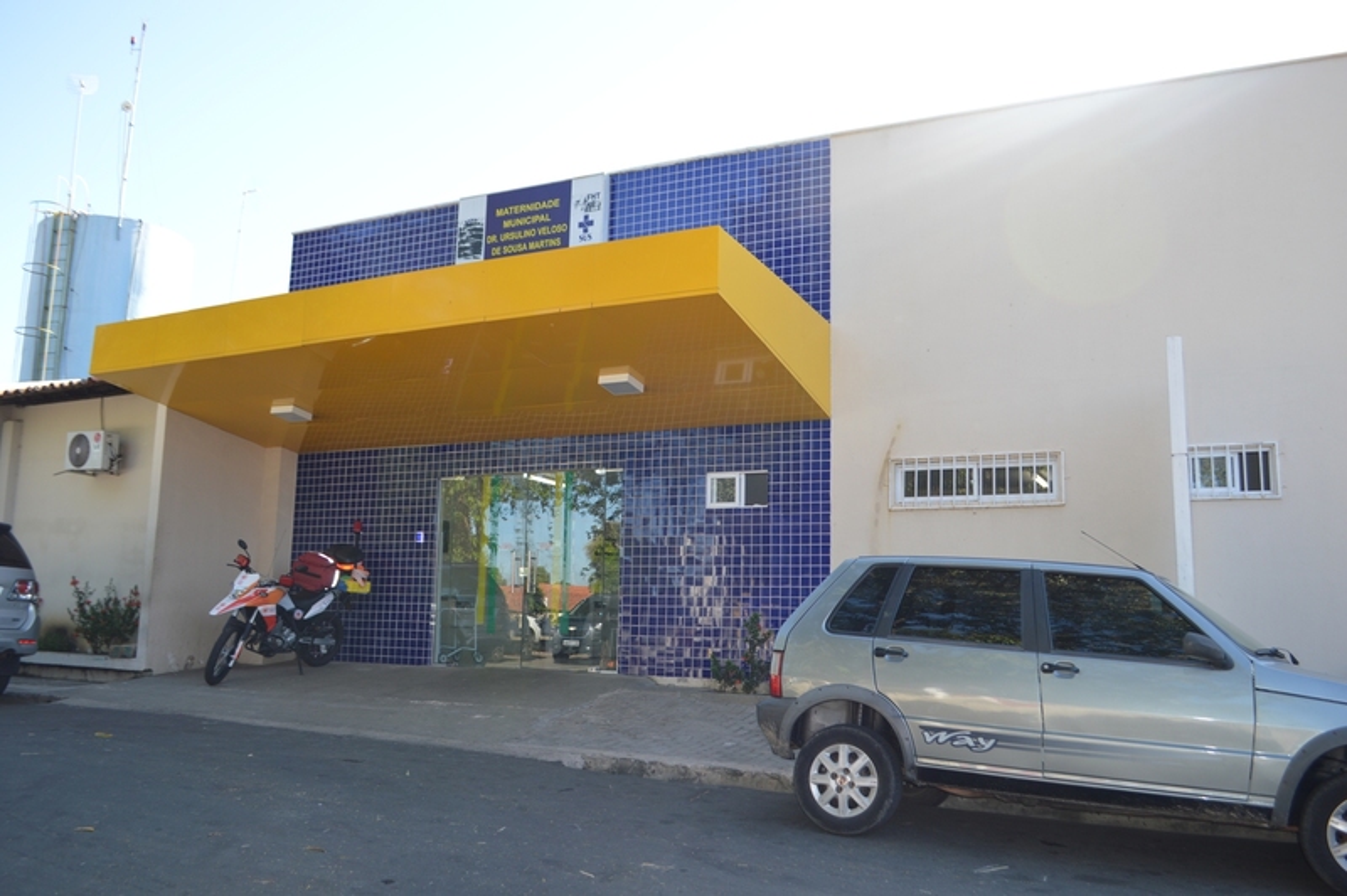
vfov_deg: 47.9
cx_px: 674
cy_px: 448
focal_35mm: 27
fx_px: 1009
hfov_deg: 67.4
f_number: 4
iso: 100
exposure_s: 1/160
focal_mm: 18
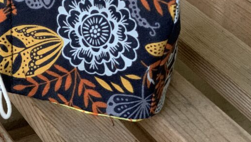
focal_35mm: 113
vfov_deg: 10.5
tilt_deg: -25.0
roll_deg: -3.3
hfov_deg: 18.5
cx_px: 14
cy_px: -45
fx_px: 752
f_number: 2.4
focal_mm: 6
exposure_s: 1/59
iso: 400
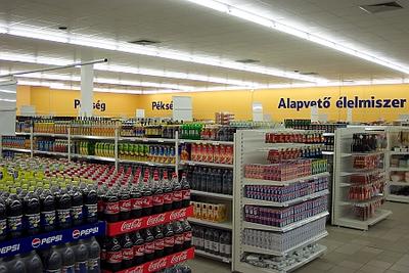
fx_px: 432
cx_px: 204
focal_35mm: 38
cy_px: 136
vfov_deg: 35.1
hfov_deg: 50.7
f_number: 2.8
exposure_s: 1/125
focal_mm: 8
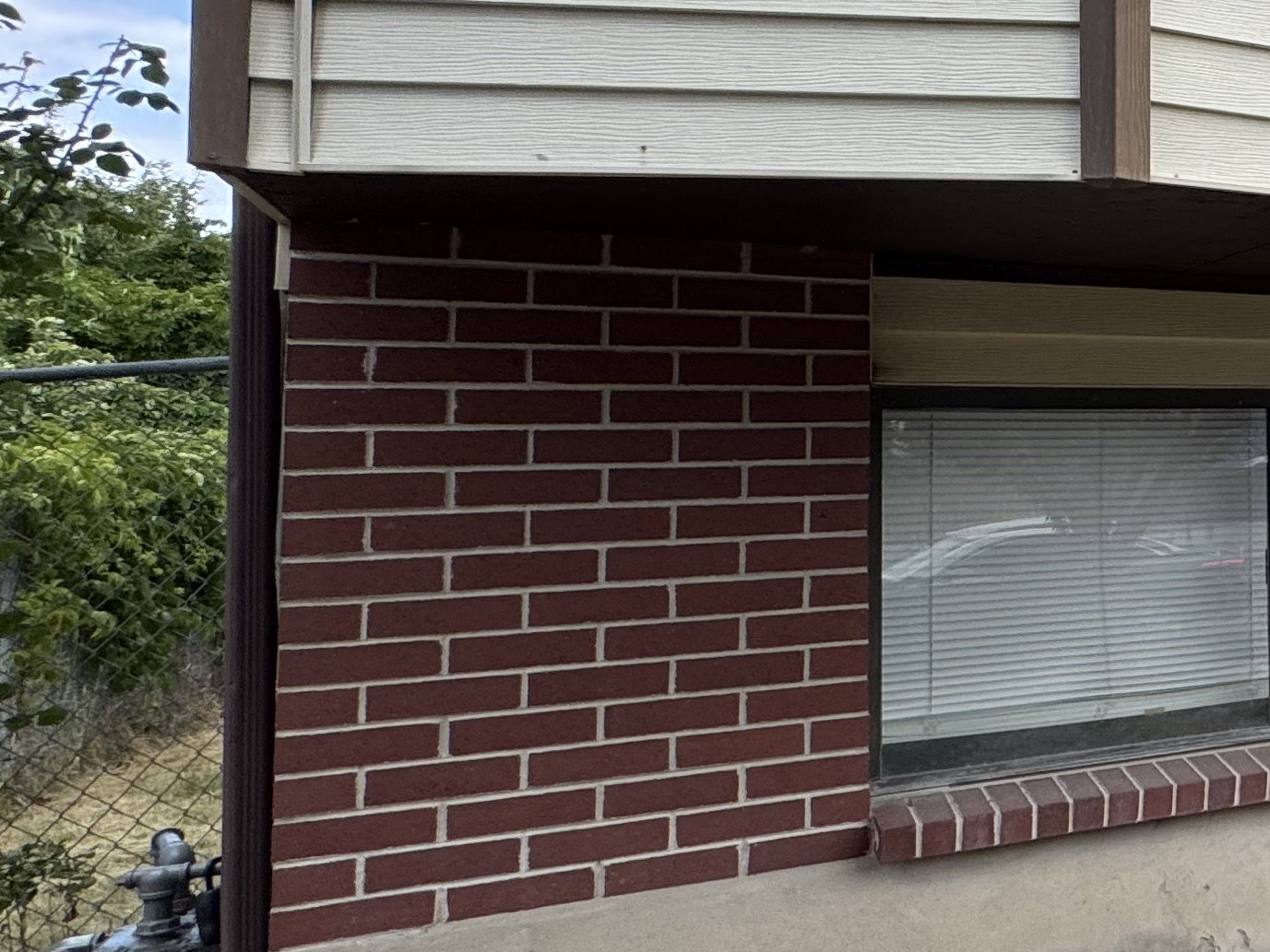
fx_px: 1504
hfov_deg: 31.5
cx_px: 1756
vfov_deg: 35.0
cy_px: 389
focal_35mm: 41
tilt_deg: +4.2
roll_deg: +1.9
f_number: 2.2
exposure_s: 1/556
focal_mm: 2.22
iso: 40
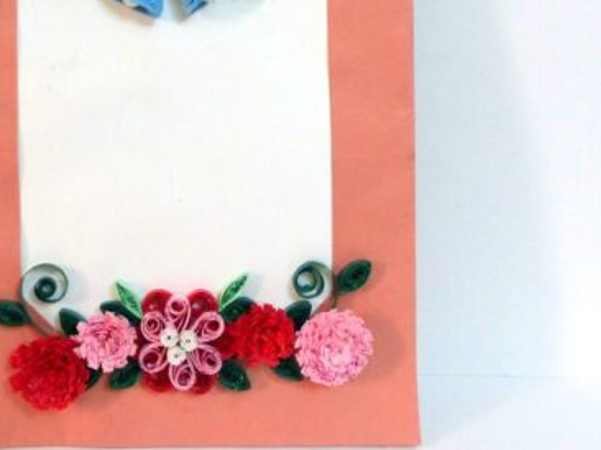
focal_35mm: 41
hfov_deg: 44.7
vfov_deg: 34.6
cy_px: 130
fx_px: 711
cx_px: 174
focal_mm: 4.5
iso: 400
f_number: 2.8
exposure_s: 1/30
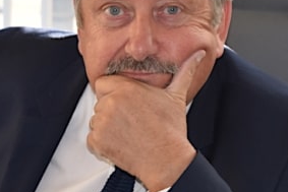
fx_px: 2017
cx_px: 59
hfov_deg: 8.2
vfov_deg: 5.5
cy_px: 115
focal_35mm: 252
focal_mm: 62
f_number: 5
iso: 720
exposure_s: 1/200
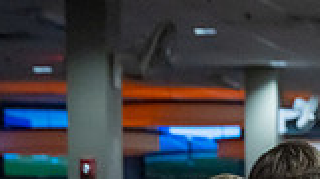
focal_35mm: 265
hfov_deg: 8.0
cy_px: 289
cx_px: 507
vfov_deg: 4.5
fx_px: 2245
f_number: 3.5
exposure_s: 1/800
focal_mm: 70
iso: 4000
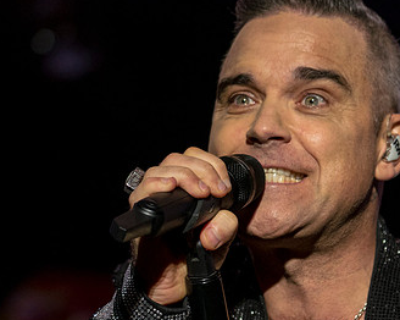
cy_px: 387
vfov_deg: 6.2
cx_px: 452
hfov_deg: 7.8
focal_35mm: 247
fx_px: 2922
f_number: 2.8
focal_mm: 86
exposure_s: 1/320
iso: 1250
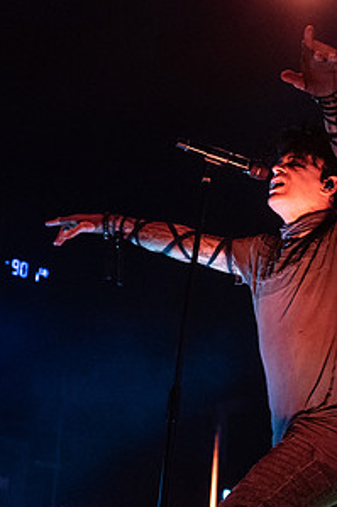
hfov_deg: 17.7
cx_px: 205
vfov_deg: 26.3
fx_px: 1082
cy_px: 316
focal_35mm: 77
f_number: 3.5
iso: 2500
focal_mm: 34
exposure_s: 1/640
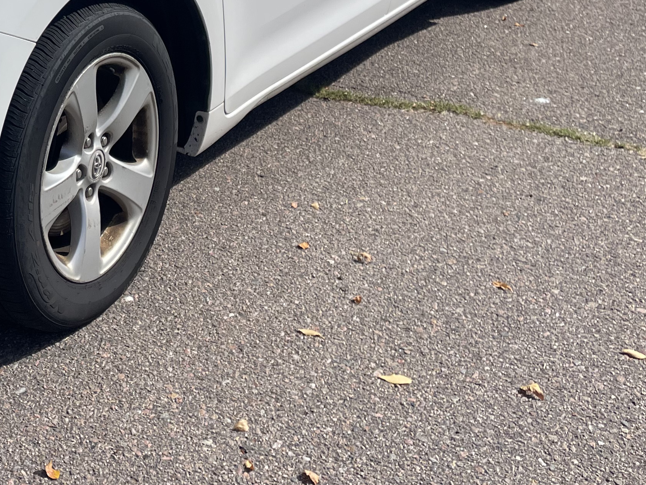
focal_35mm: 62
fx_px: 1157
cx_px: -5
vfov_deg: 22.5
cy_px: -31
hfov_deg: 29.1
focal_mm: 4.2
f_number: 1.6
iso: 32
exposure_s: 1/4651
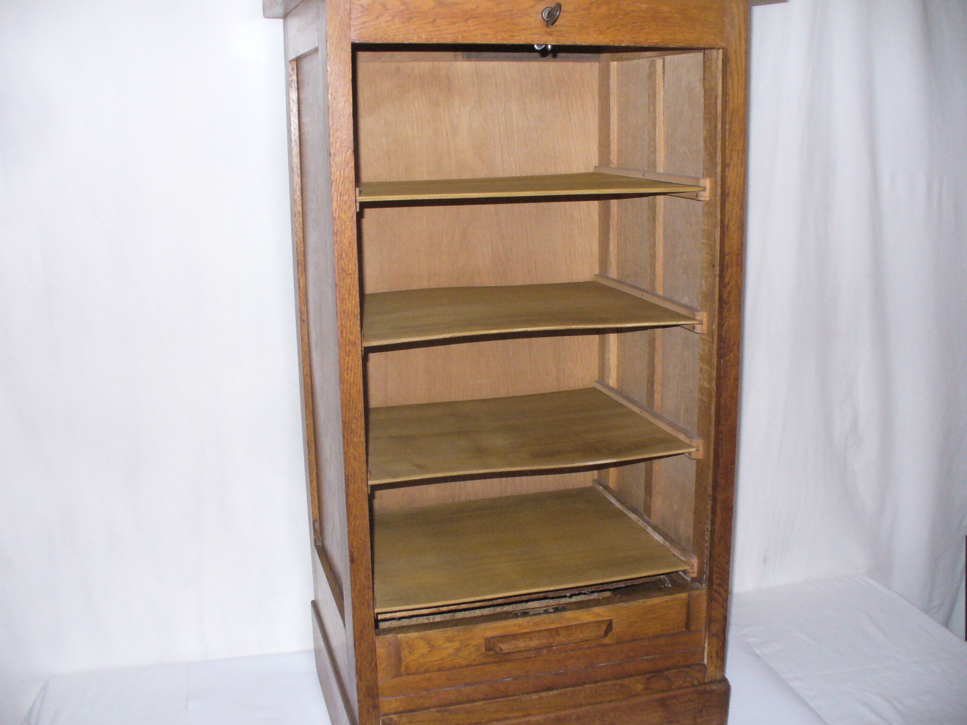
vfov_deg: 38.7
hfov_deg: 50.1
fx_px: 1034
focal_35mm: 37
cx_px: 484
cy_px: 362
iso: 250
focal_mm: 6.1
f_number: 2.8
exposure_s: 1/30
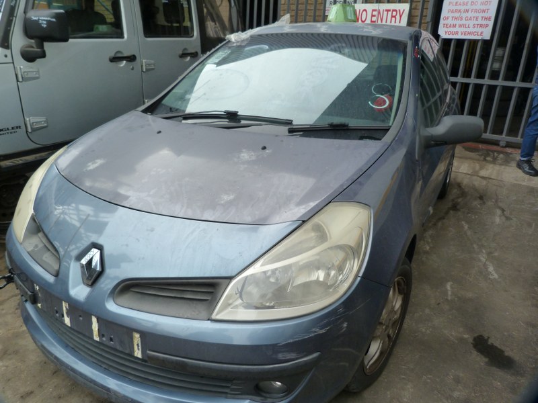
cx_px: 269
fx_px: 389
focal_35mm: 25
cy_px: 202
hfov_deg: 69.4
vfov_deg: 54.9
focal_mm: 4.5
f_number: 3.2
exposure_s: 1/100
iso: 125
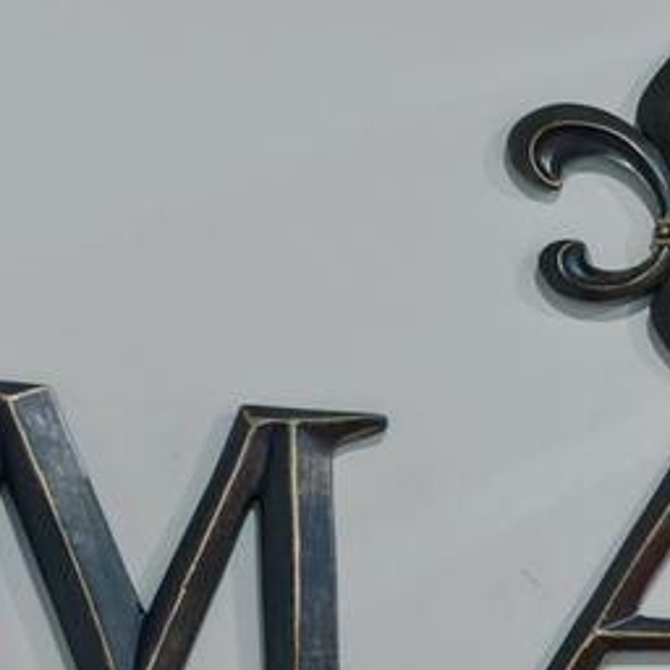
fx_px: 2199
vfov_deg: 16.7
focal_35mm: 100
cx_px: 2363
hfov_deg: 9.5
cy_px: 773
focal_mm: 14.8
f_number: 8
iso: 100
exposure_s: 6
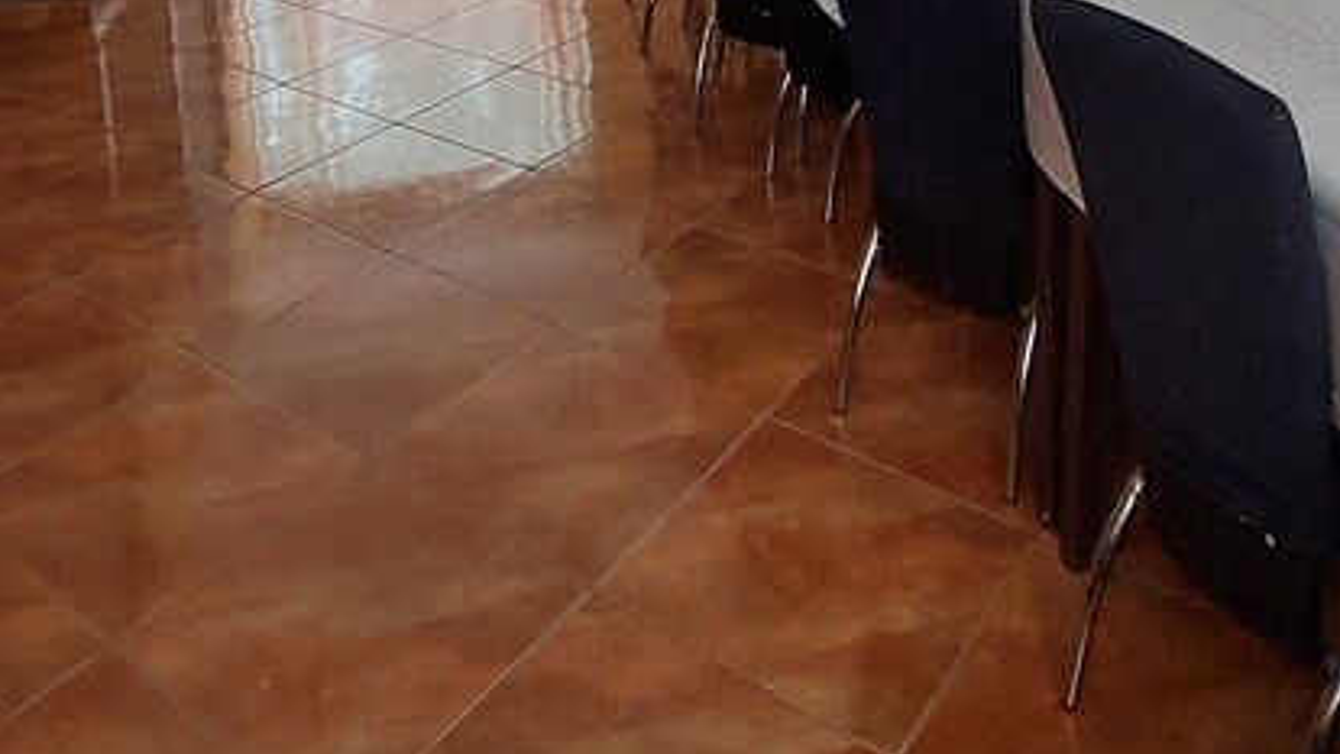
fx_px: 1244
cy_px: -165
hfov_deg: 56.6
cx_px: 644
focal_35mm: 35
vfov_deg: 28.9
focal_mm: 1.74
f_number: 2.2
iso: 200
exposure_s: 1/50
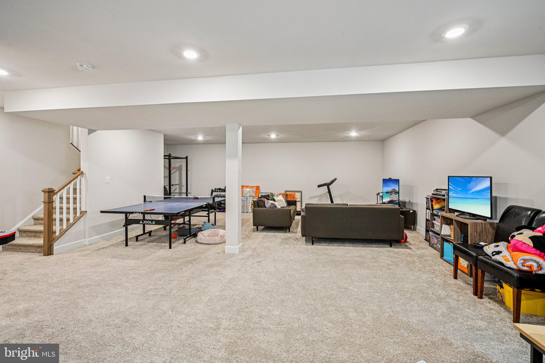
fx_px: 242
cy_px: 182
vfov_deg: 73.7
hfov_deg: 96.7
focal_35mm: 16
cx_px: 272
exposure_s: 1/4
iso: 400
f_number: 8
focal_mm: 16
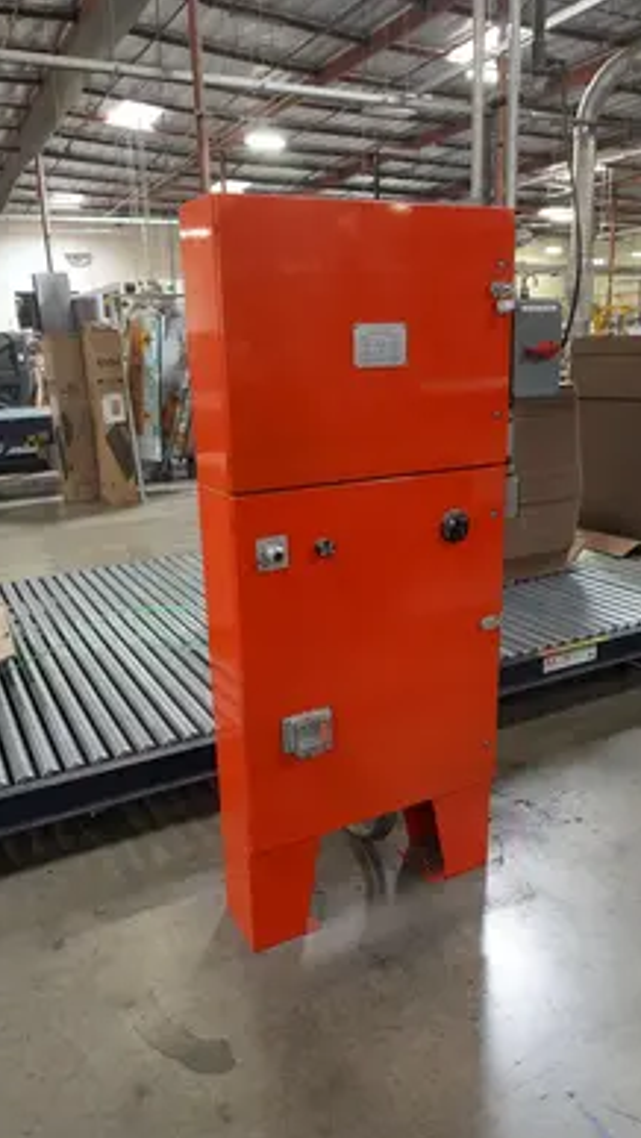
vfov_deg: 71.9
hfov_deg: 44.4
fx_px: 785
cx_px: 319
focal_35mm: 26
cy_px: 576
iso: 2000
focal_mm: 8.8
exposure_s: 1/250
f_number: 1.8
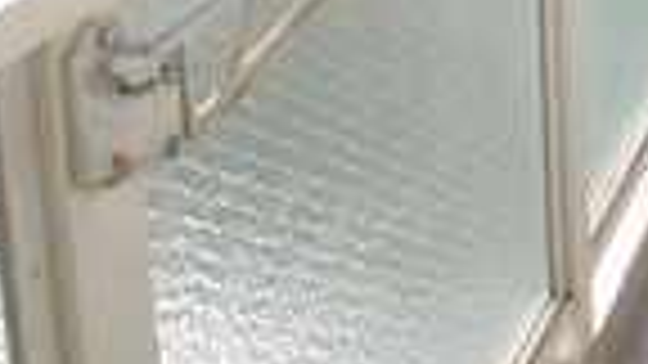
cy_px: -476
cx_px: 932
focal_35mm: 56
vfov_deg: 14.8
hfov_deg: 27.7
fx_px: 962
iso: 1600
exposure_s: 1/400
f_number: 10
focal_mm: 8
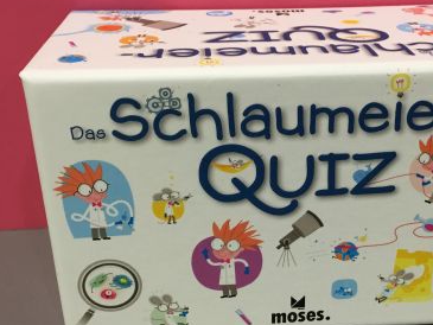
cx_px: 278
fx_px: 638
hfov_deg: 37.2
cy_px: 180
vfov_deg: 28.6
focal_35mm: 51
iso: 125
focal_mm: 3.3
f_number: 2.4
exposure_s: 1/33
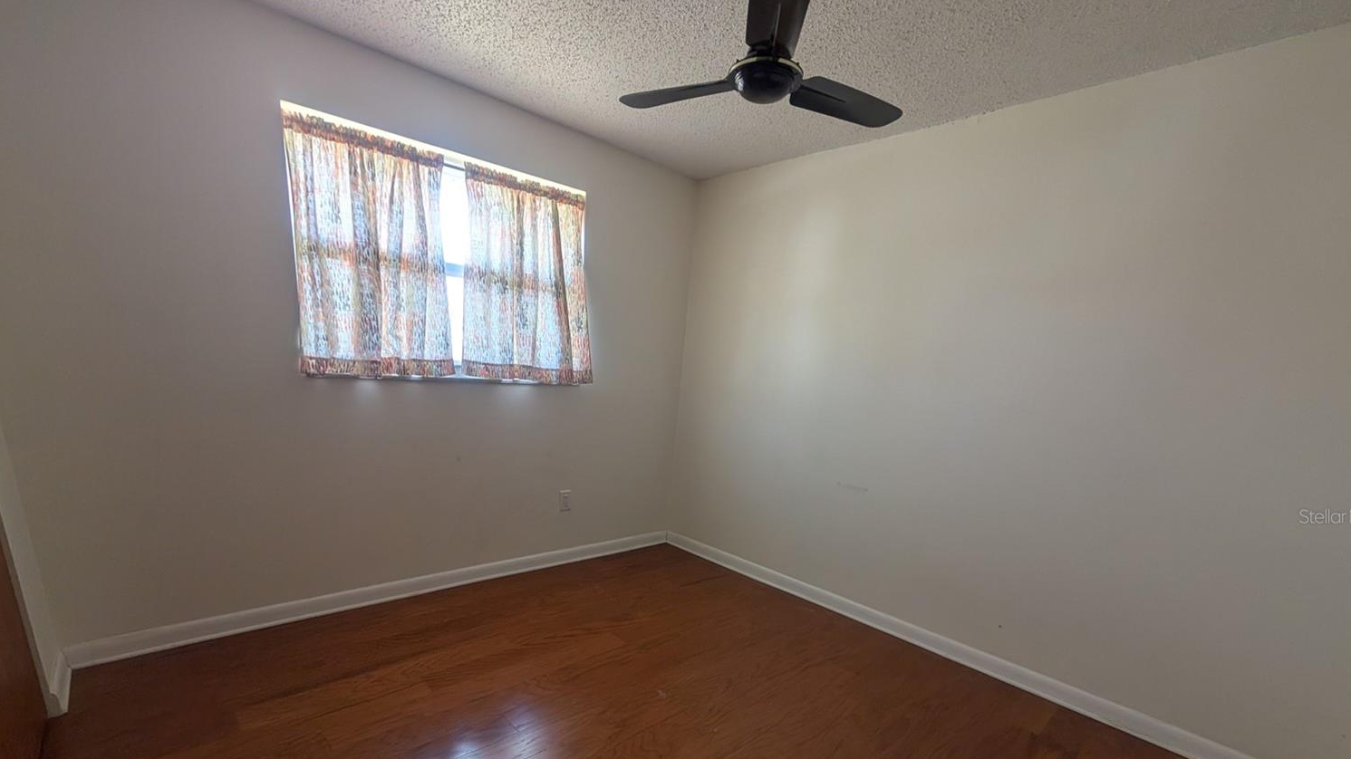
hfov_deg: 106.8
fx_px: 501
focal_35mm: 14
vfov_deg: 71.7
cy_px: 516
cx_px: 662
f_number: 1.7
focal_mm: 2.02
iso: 61
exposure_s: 1/103
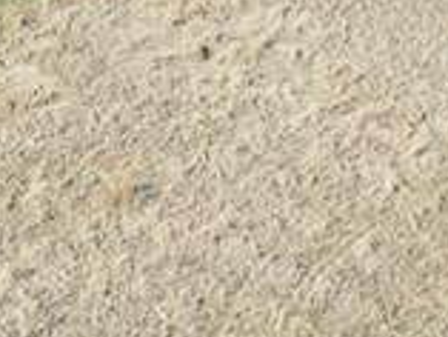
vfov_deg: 8.0
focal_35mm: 175
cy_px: -380
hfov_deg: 11.2
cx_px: -14
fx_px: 2267
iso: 100
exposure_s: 1/320
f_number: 5
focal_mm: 10.26
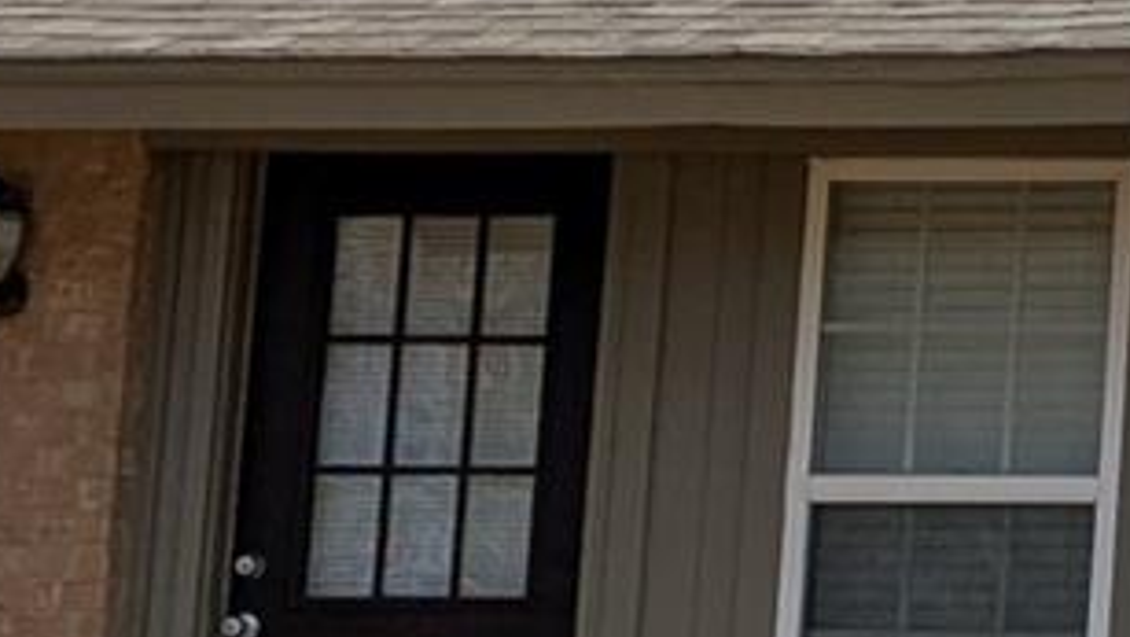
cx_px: 2698
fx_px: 5216
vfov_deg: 7.0
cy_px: 225
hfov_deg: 10.6
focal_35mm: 174
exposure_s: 1/3650
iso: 44
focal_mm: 6.81
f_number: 1.85
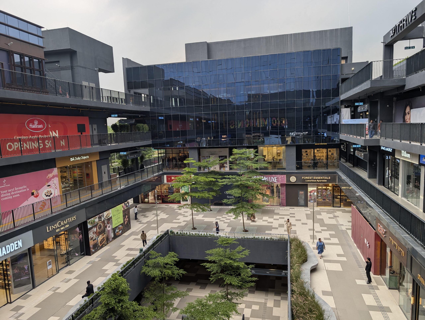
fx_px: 295
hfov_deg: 71.5
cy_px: 160
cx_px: 212
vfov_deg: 56.9
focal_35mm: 24
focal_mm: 6.9
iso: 19
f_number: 1.68
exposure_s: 1/396
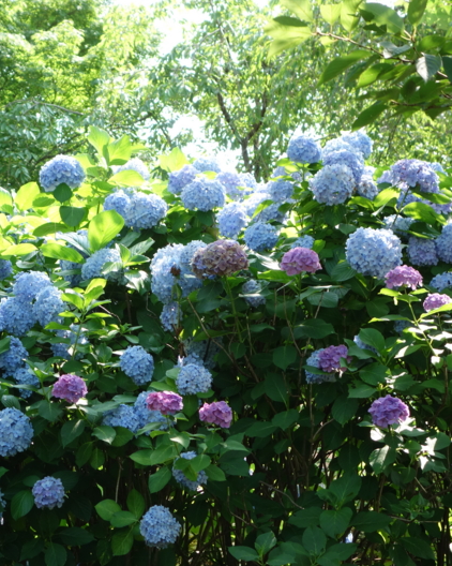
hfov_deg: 13.0
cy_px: 284
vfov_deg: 16.3
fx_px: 1974
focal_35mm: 118
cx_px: 96
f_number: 4.5
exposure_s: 1/250
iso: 320
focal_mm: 30.81
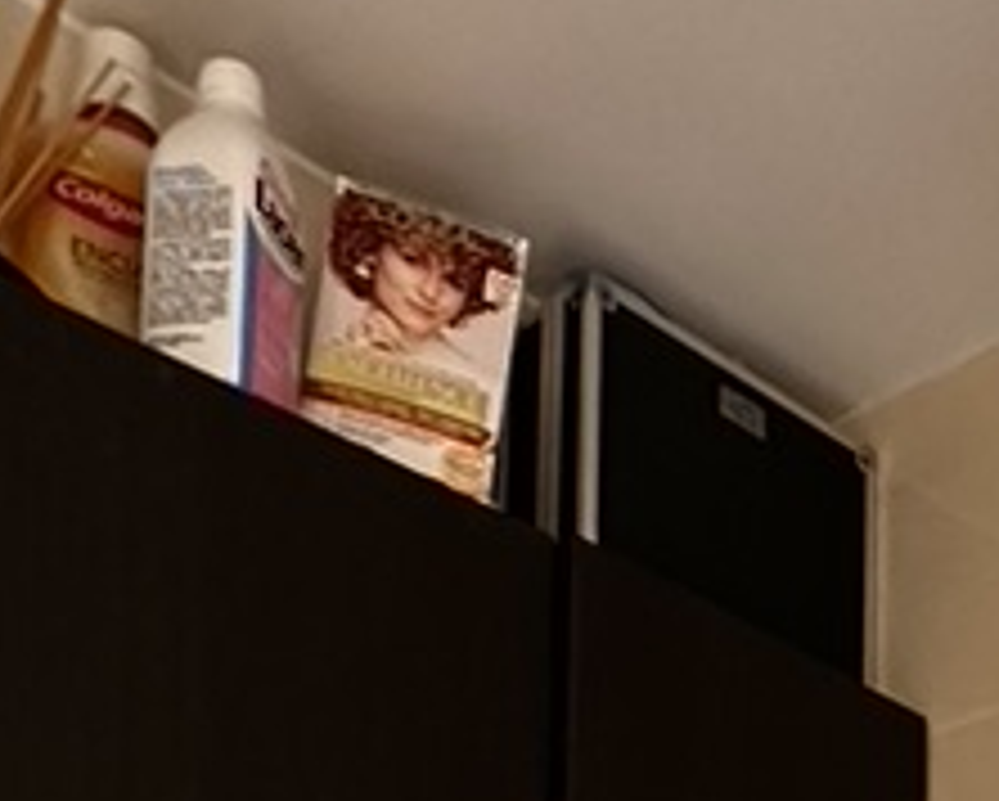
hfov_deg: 29.0
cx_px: 860
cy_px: 1372
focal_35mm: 63
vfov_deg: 19.3
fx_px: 1864
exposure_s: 1/50
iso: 1250
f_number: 2.2
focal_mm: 2.22
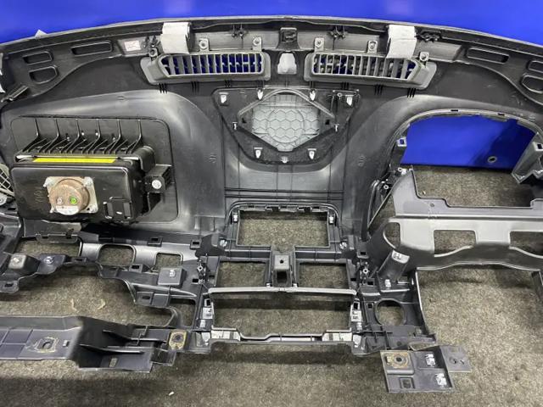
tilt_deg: -57.7
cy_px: 204
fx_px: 408
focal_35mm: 26
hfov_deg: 67.3
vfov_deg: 53.1
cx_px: 272
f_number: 1.8
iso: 500
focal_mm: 4.25
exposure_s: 1/33
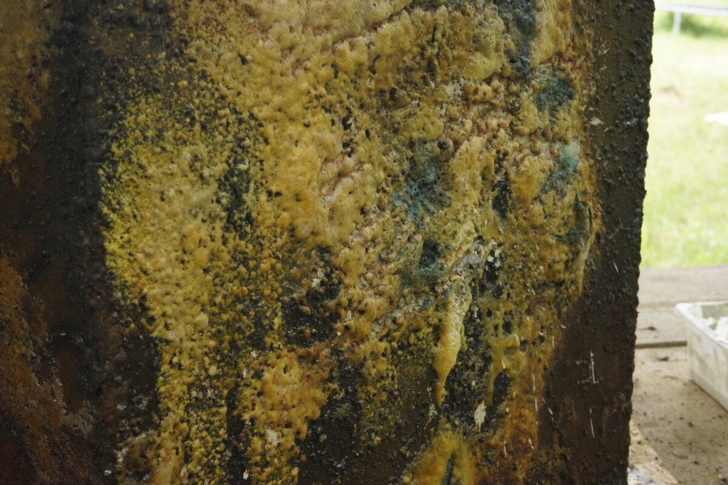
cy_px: 242
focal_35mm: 60
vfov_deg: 22.6
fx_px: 1213
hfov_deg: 33.4
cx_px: 364
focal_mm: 60
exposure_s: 1/50
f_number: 18
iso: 6400
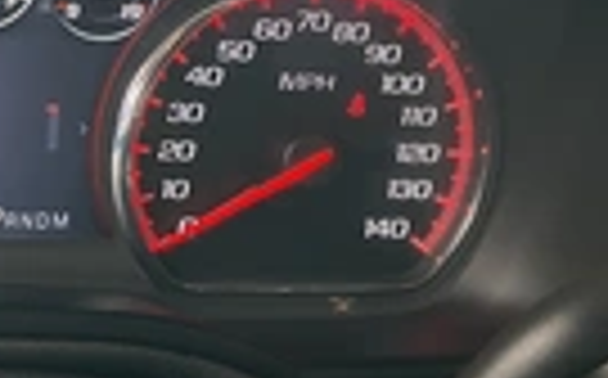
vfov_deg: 14.3
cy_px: 90
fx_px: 1506
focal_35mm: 91
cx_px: -32
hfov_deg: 21.8
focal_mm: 3
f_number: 1.8
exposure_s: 1/83
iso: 64
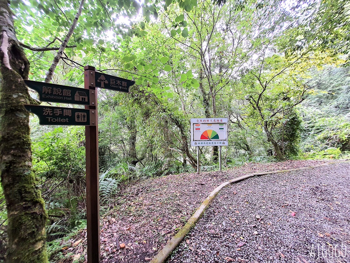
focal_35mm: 13
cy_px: 132
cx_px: 175
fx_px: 131
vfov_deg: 89.9
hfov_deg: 106.2
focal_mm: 1.74
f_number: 2.2
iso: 200
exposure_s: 1/60
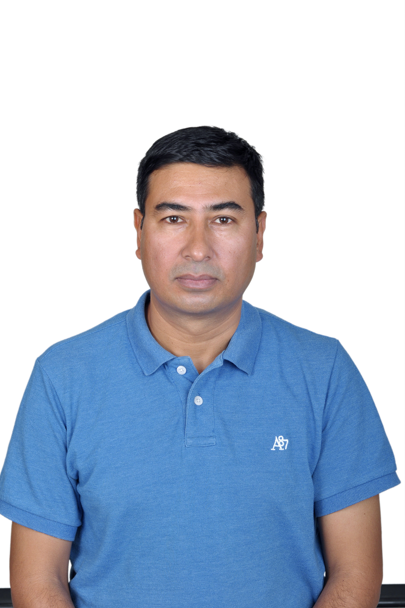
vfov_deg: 26.7
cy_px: 301
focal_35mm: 76
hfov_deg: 17.9
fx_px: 1282
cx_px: 201
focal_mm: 50
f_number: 7.1
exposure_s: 1/160
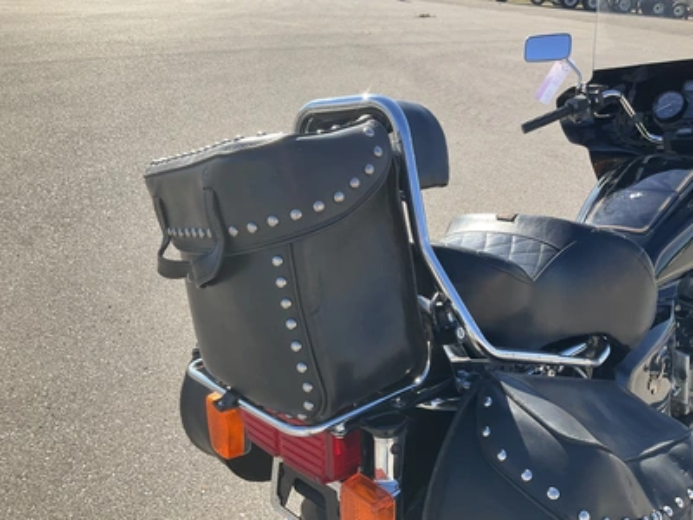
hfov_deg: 61.7
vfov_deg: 48.2
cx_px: 346
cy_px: 260
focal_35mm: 29
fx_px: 581
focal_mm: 3
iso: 25
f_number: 1.8
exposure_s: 1/562
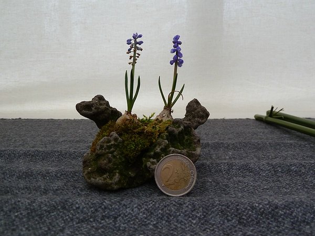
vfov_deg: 46.8
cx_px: 158
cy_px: 118
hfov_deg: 60.0
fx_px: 273
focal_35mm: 30
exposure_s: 1/30
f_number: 3.4
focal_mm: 5
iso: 160
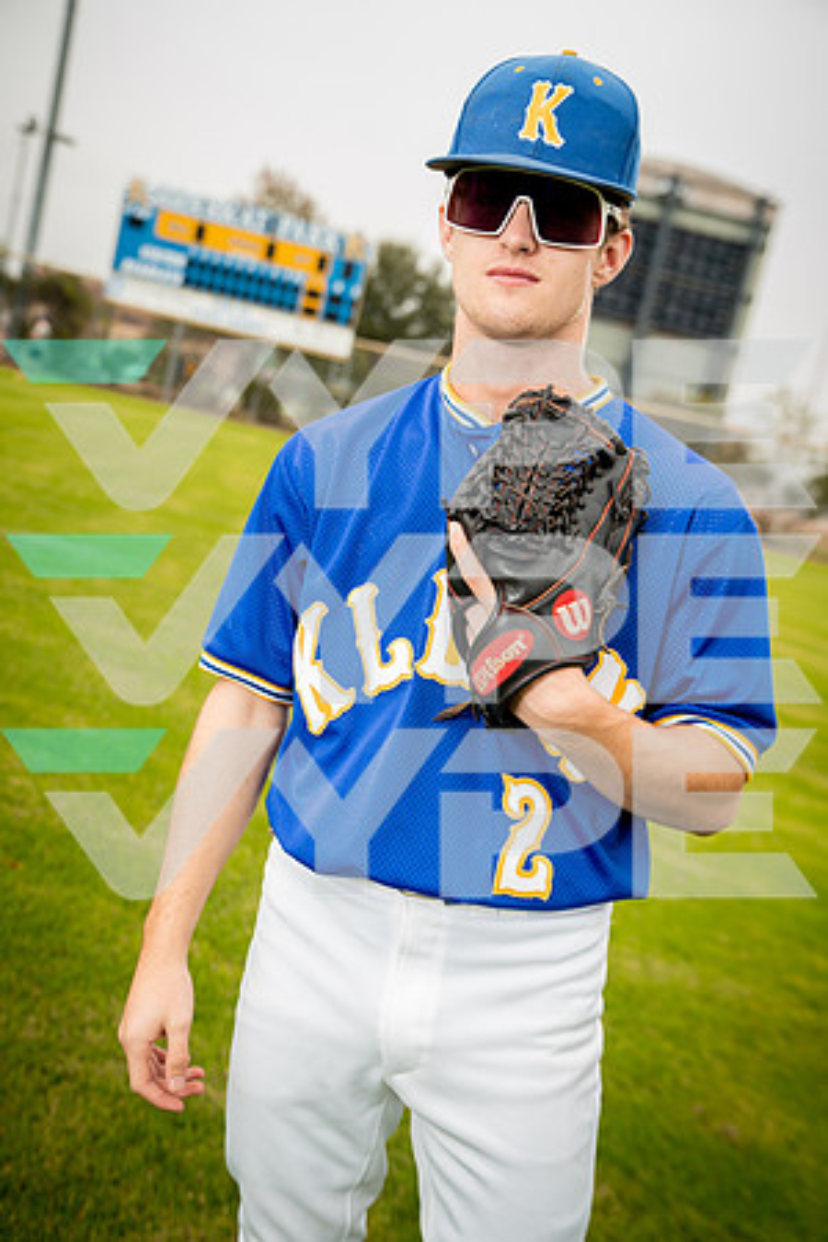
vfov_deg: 44.5
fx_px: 1518
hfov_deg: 30.5
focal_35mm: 44
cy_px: 621
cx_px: 414
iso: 200
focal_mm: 44
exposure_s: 1/250
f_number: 4
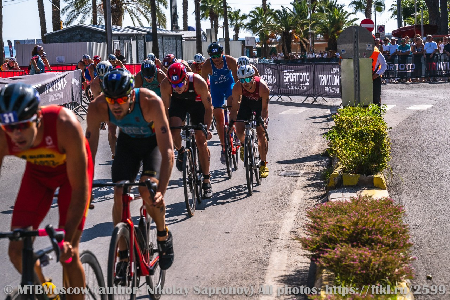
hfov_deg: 21.9
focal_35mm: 93
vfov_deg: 14.7
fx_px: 1162
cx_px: 225
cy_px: 150
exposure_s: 1/2500
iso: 320
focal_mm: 93
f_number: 6.3
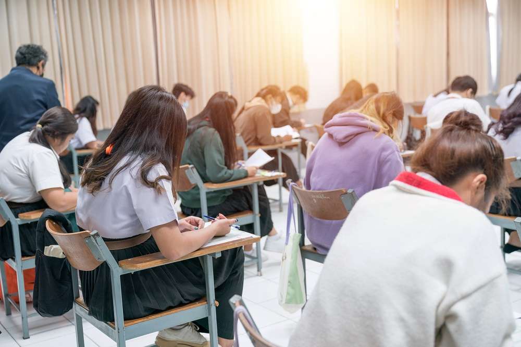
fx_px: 622
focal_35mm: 43
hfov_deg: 45.4
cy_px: 174
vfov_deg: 31.2
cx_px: 260
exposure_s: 1/50
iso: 200
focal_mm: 43
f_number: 2.8
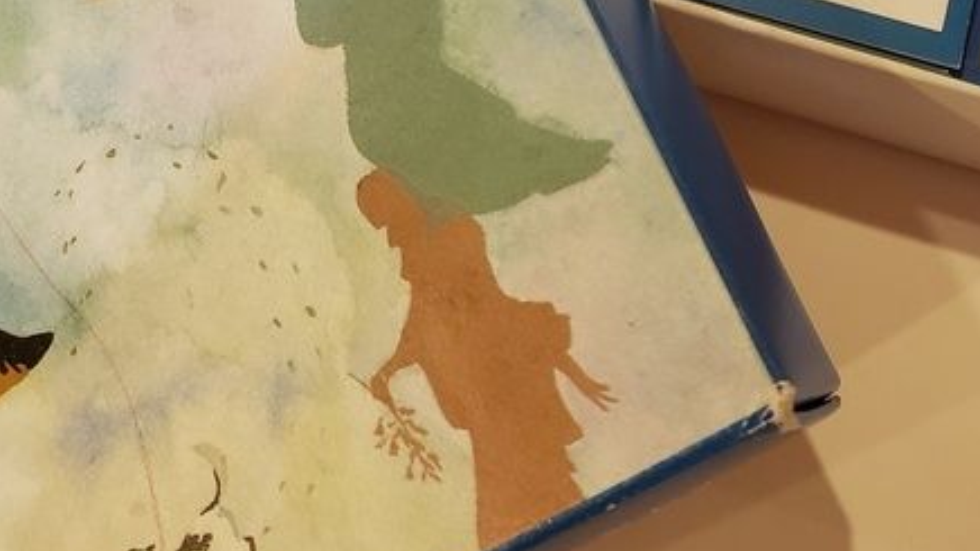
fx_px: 1377
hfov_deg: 38.7
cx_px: 660
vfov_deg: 21.6
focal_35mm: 53
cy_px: -37
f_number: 1.5
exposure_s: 1/24
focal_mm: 4.3
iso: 250
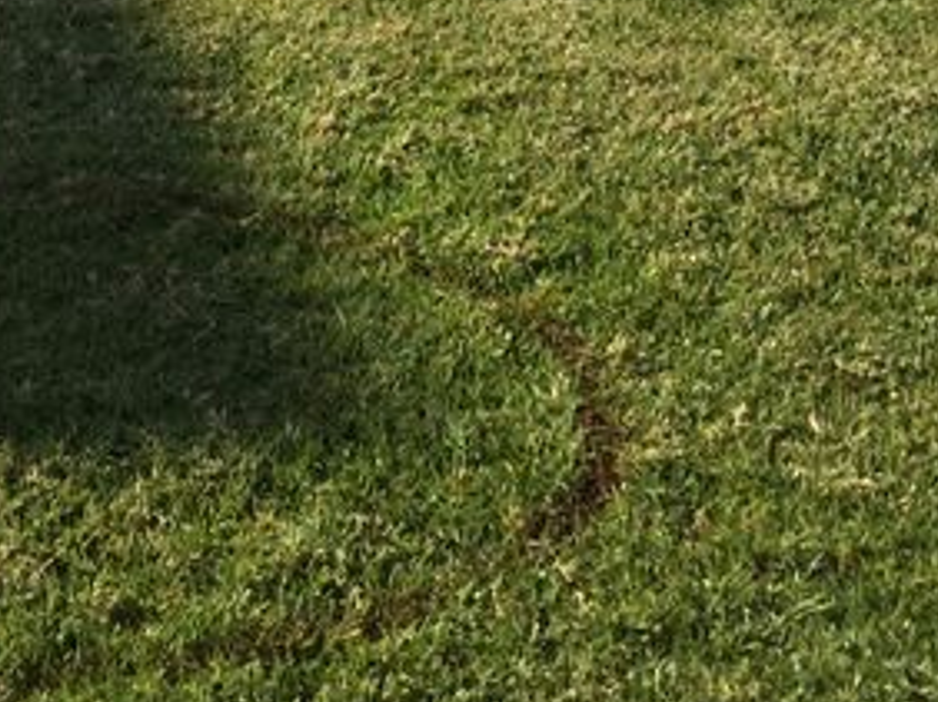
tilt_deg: -7.2
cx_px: 286
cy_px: -403
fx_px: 2789
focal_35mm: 103
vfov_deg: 13.4
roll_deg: +2.4
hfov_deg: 19.0
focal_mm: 4.15
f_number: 2.2
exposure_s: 1/2825
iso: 32
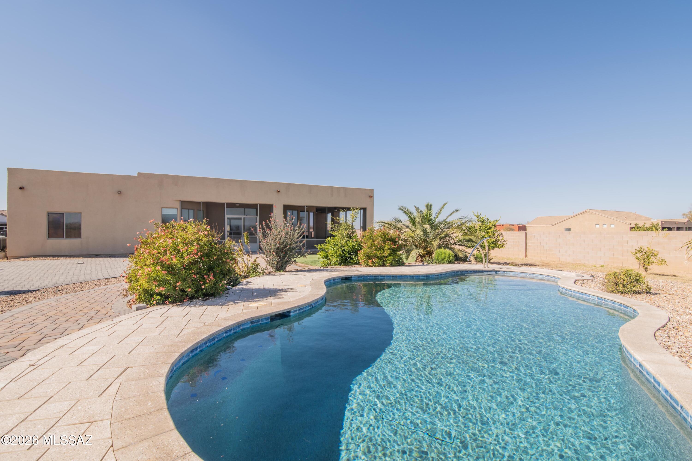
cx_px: 346
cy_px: 230
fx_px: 307
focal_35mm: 16
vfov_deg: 73.7
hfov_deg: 96.8
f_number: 18
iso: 100
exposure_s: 1/40
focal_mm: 16
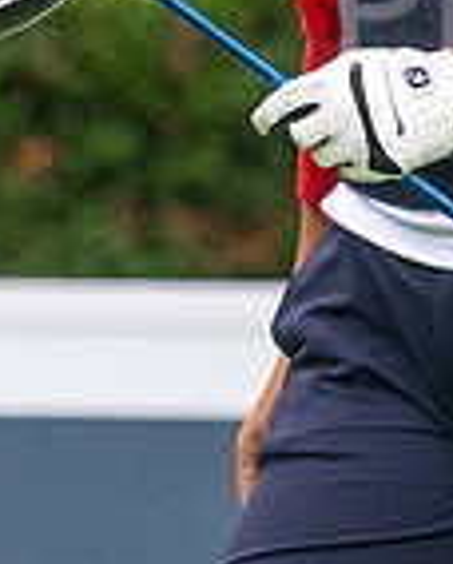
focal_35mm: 2040
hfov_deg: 0.8
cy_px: -320
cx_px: 642
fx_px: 34115
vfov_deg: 0.9
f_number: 4
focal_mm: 300
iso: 1250
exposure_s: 1/640
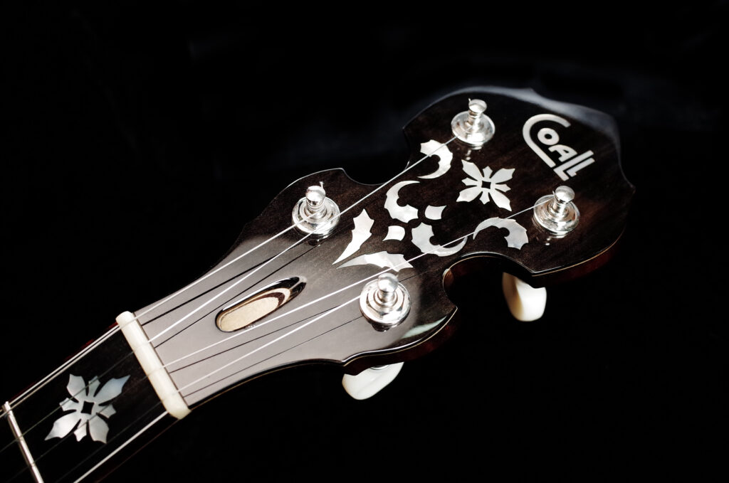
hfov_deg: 54.5
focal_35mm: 35
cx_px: 364
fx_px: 708
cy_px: 242
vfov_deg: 37.7
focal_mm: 18.3
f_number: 4
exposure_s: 1/60
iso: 400
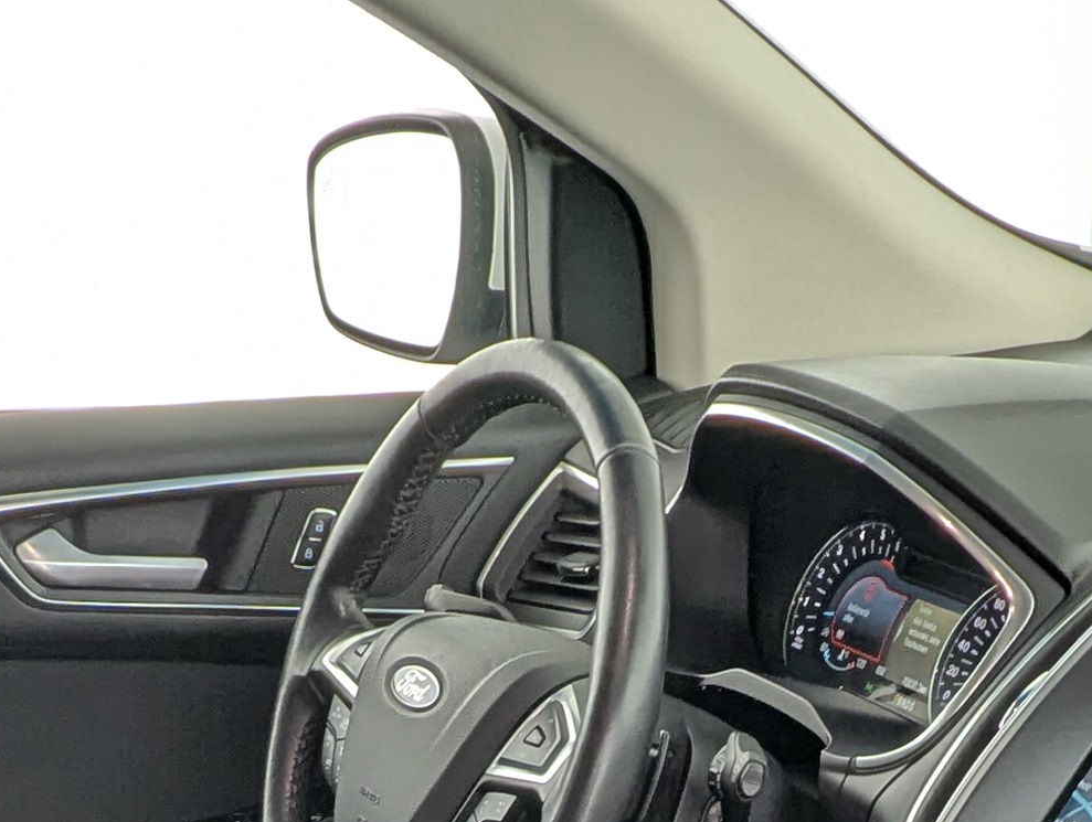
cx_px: 527
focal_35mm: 66
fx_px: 2085
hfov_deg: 29.3
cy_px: 1605
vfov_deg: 17.0
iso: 61
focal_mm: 2.35
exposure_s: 1/34.2
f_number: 2.2
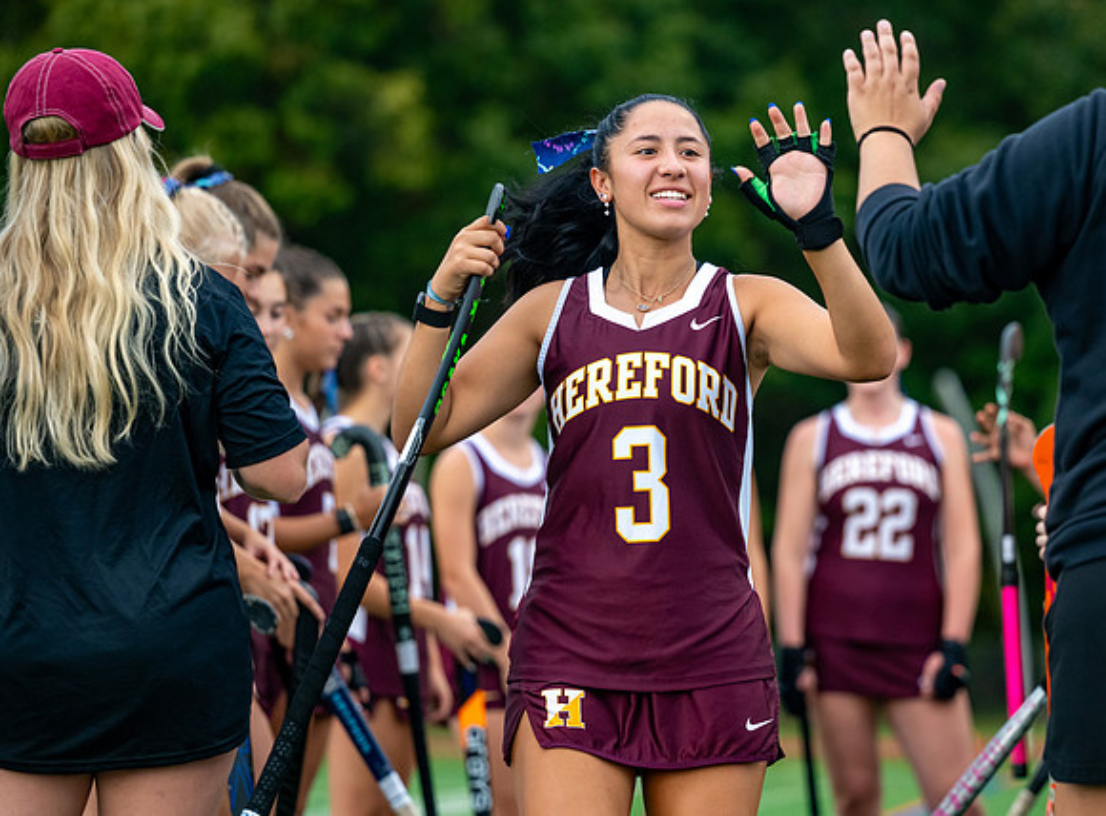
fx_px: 4870
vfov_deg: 9.6
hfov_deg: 12.9
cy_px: 383
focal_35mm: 153
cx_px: 668
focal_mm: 120
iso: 1400
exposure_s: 1/1000
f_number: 2.8
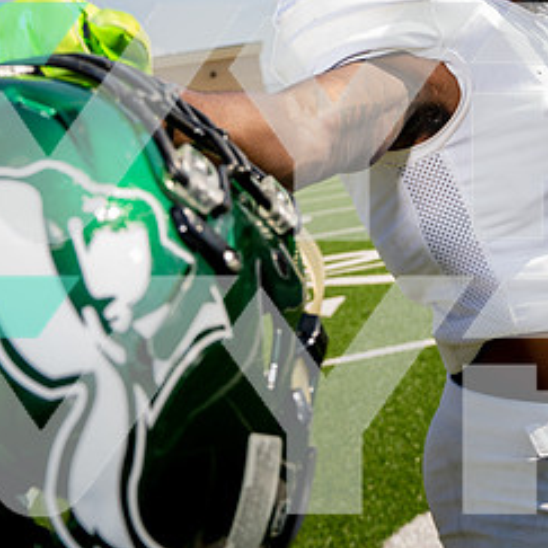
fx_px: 1200
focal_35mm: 67
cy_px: 123
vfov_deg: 25.4
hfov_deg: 25.3
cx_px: 426
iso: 100
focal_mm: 33
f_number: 5.6
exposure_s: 1/250
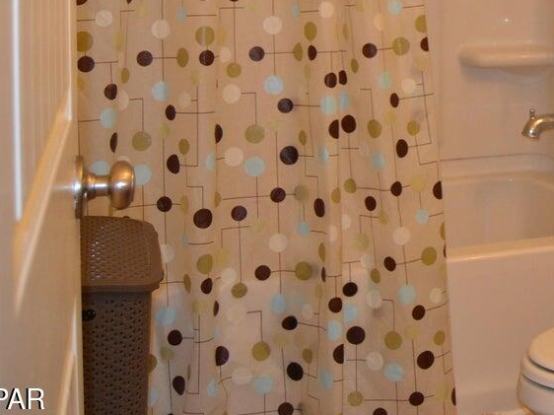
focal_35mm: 71
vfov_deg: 19.7
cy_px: -60
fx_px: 1136
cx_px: 633
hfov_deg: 25.2
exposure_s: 1/60
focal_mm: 18
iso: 720
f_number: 3.5
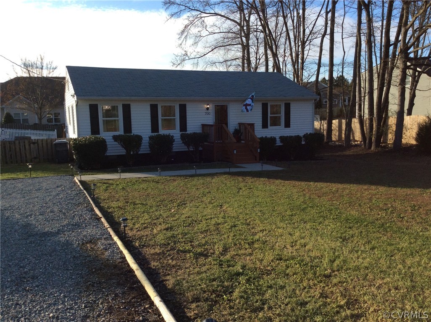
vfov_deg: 44.0
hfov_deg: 56.9
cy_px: 161
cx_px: 216
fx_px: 398
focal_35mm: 32
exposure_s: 1/743
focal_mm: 3.3
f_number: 2.4
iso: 32
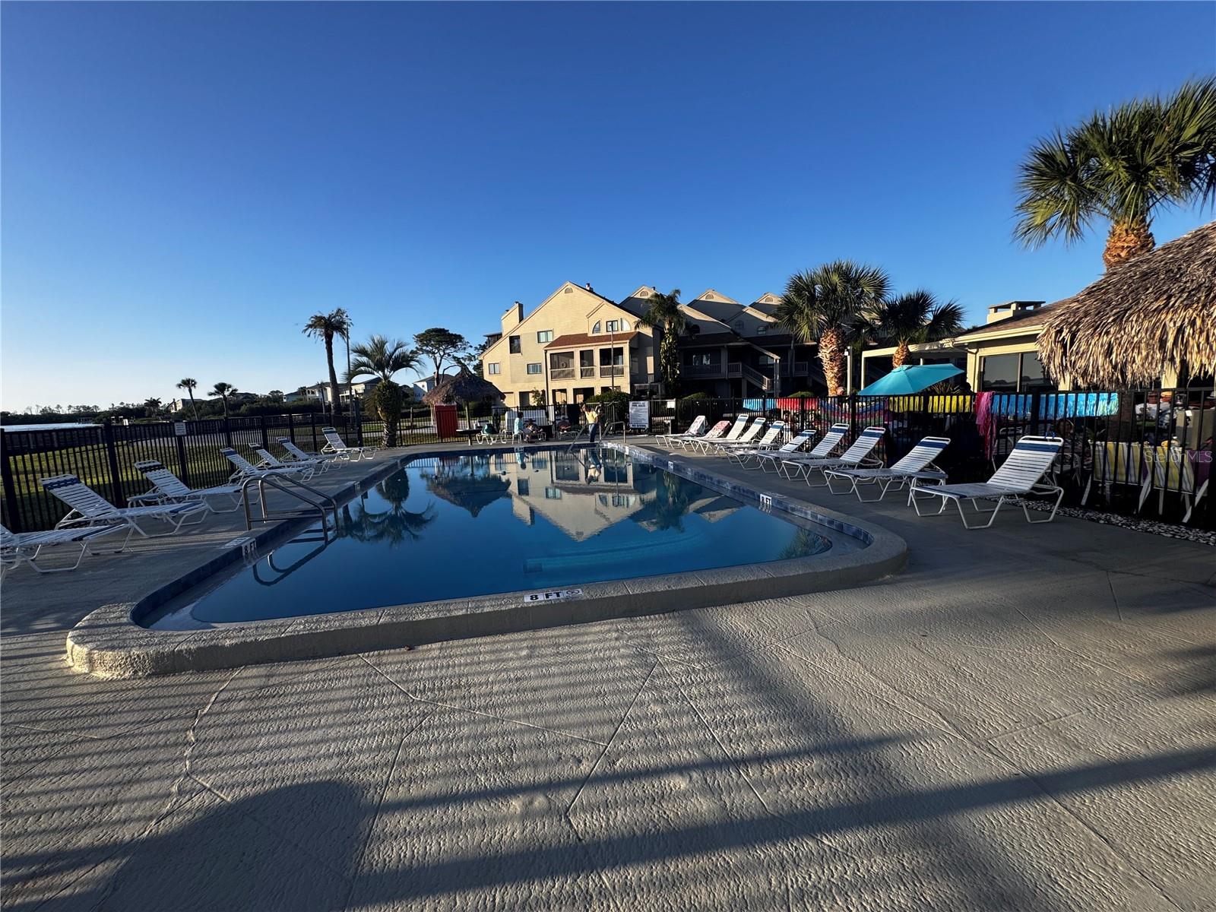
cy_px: 456
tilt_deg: -7.8
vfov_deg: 85.7
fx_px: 492
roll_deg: +2.7
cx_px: 608
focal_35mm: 14
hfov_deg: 102.1
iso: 50
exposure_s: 1/1048
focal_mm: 2.22
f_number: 2.2
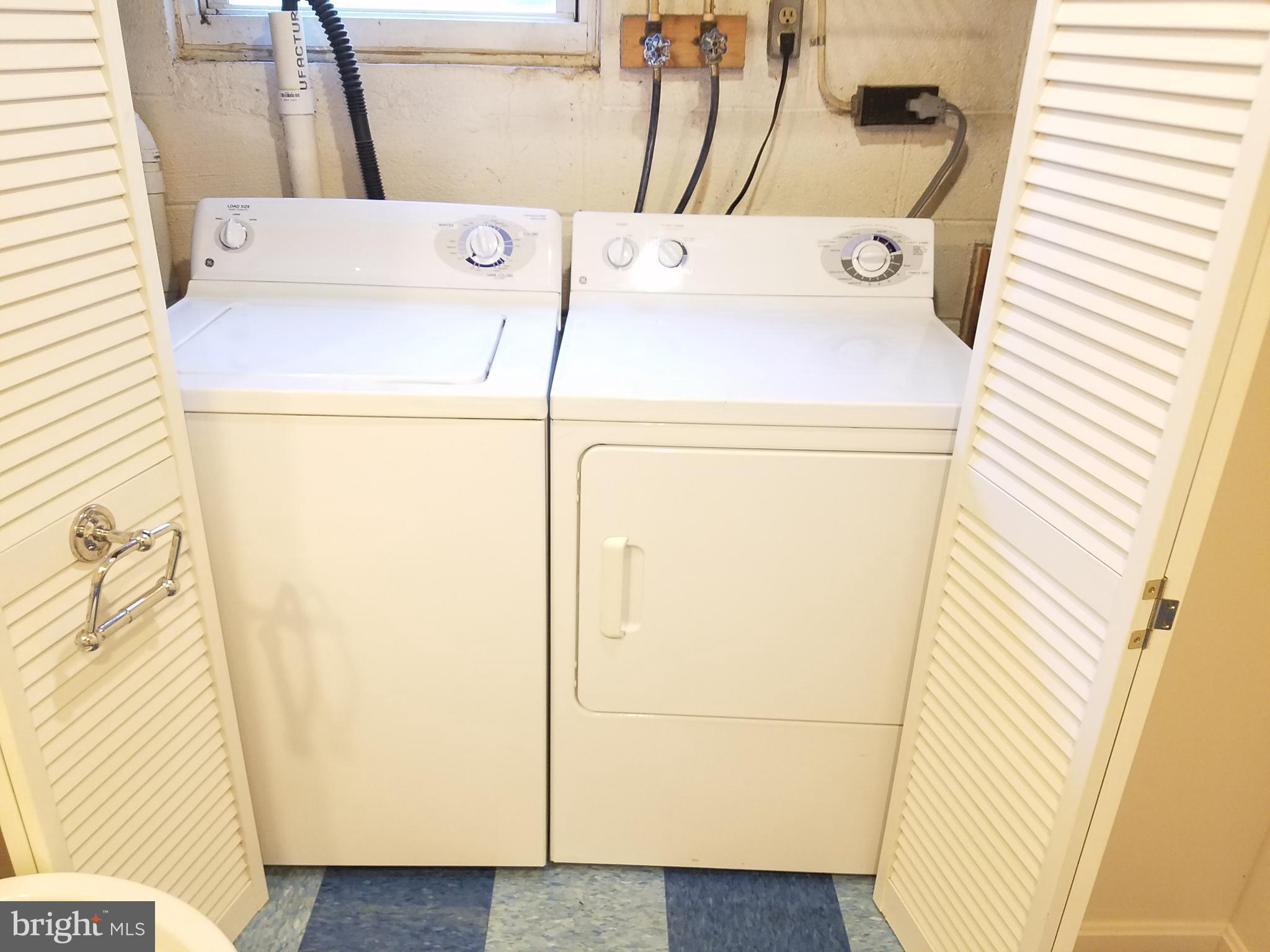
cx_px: 635
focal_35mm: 26
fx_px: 954
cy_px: 476
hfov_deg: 67.3
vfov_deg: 53.1
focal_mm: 4.2
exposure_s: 1/24
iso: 160
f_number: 1.7
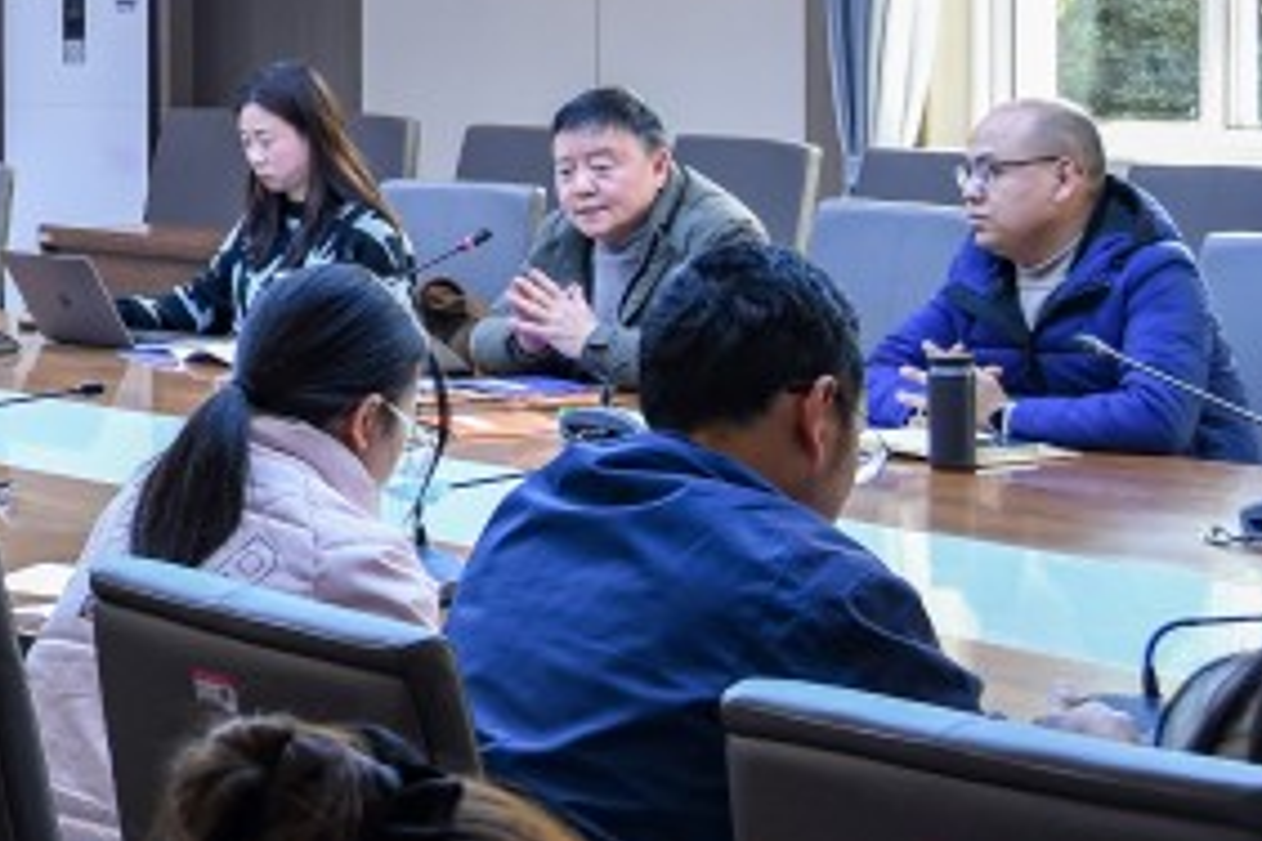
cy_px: 25
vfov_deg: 11.1
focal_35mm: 122
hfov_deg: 15.9
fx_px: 4276
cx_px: -385
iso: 800
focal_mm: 29
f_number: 7.1
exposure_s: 1/60
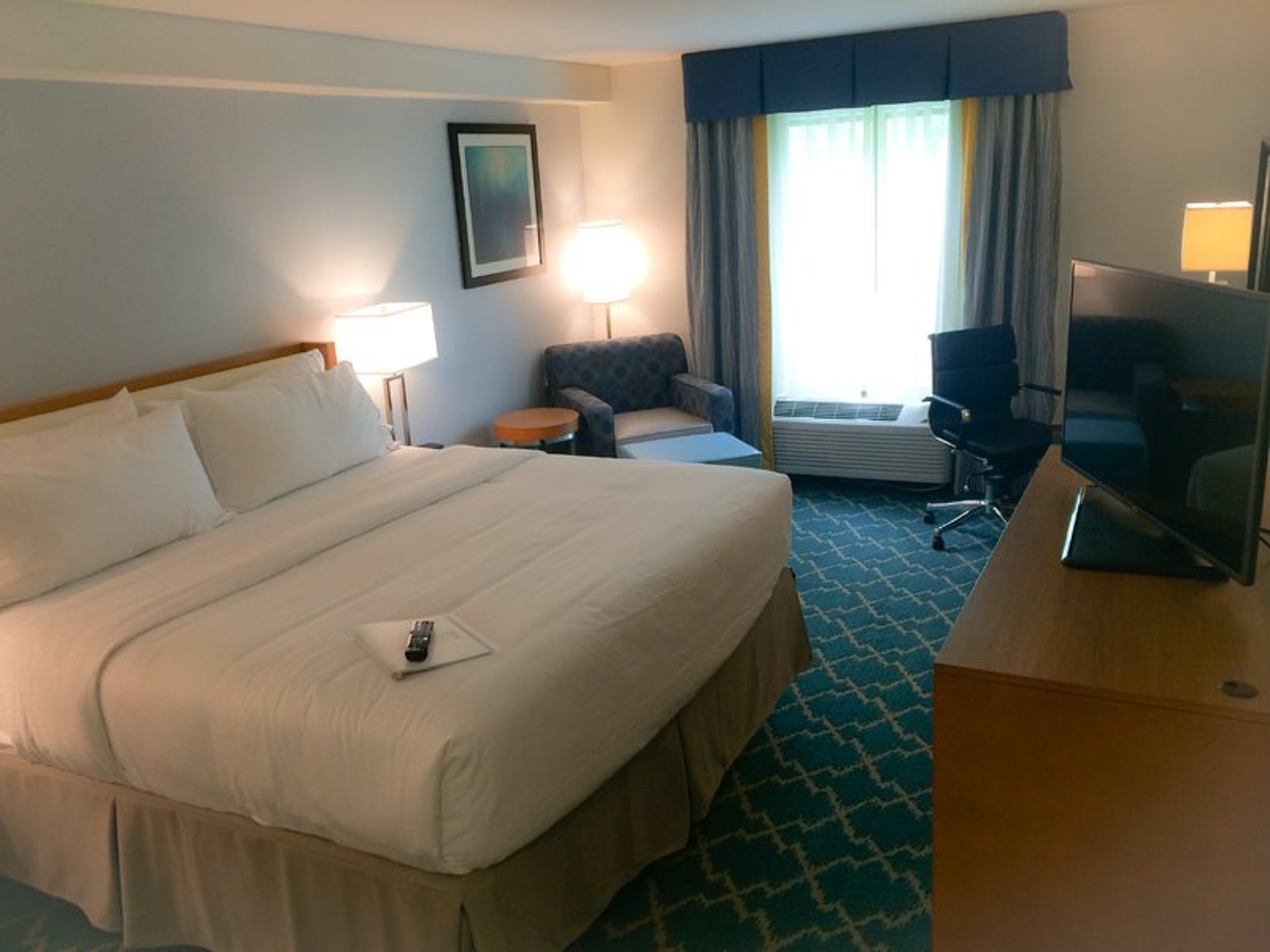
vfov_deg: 46.8
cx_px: 635
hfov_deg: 60.0
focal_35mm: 30
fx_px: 1101
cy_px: 476
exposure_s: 1/30
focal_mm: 4.12
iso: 40
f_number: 2.2
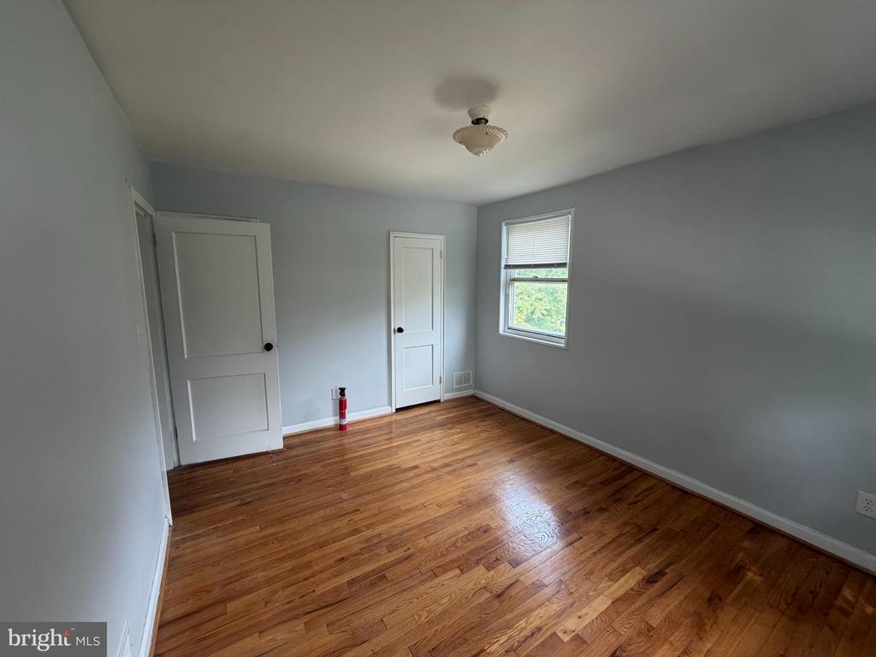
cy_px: 328
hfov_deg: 102.1
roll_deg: +0.1
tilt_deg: -7.4
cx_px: 438
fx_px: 354
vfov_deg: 85.7
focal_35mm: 14
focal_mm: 2.22
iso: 160
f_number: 2.2
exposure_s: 1/121
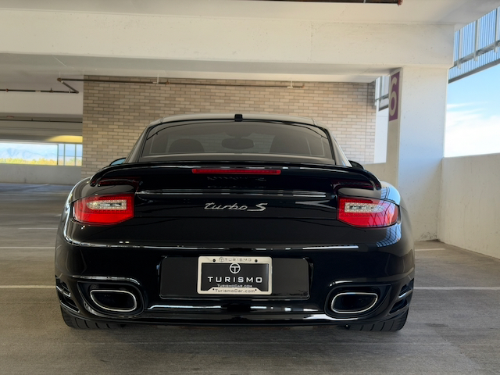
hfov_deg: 39.7
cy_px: 188
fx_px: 693
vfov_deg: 30.3
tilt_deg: -1.8
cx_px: 250
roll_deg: -2.3
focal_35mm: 48
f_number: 1.78
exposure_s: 1/188
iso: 100
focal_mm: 6.76
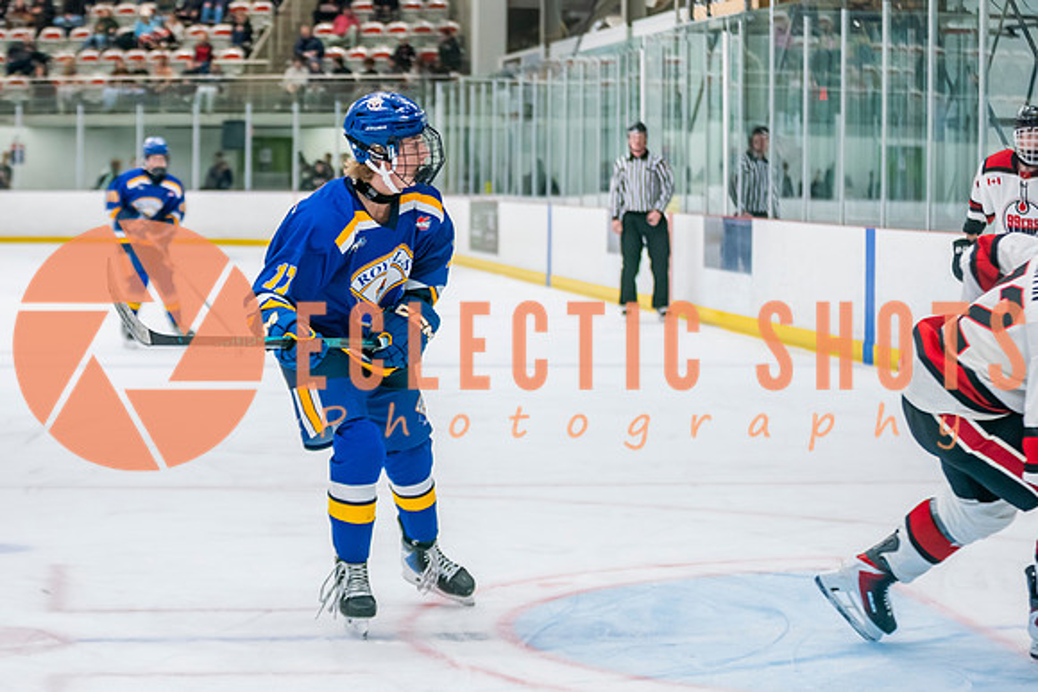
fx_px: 2944
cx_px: 426
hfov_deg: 20.0
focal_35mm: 102
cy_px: 311
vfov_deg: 13.4
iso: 1600
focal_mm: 70
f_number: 2.8
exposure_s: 1/640
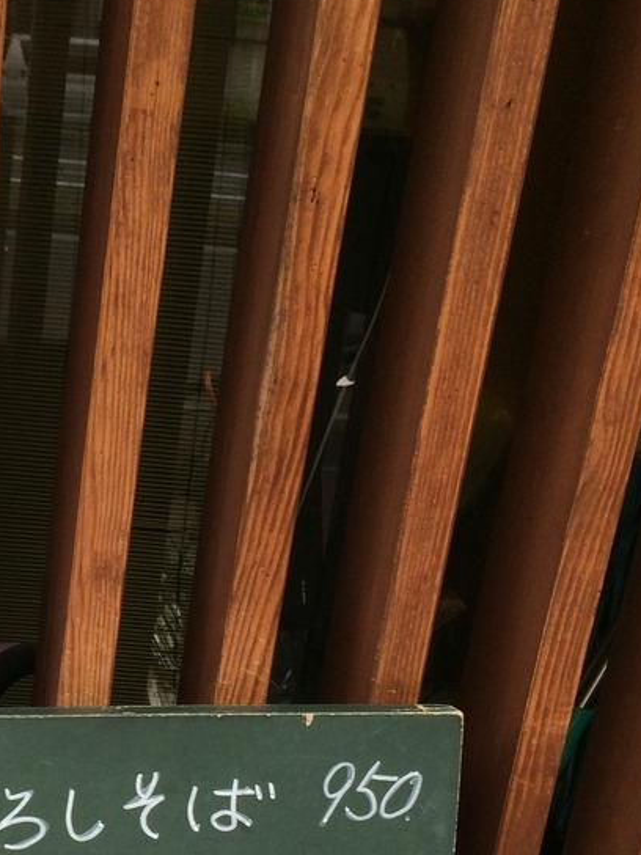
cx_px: -27
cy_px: 693
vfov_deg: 29.5
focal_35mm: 64
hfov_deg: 21.9
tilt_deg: -23.5
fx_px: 1580
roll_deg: -3.5
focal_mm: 4.15
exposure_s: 1/120
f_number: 2.2
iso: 50
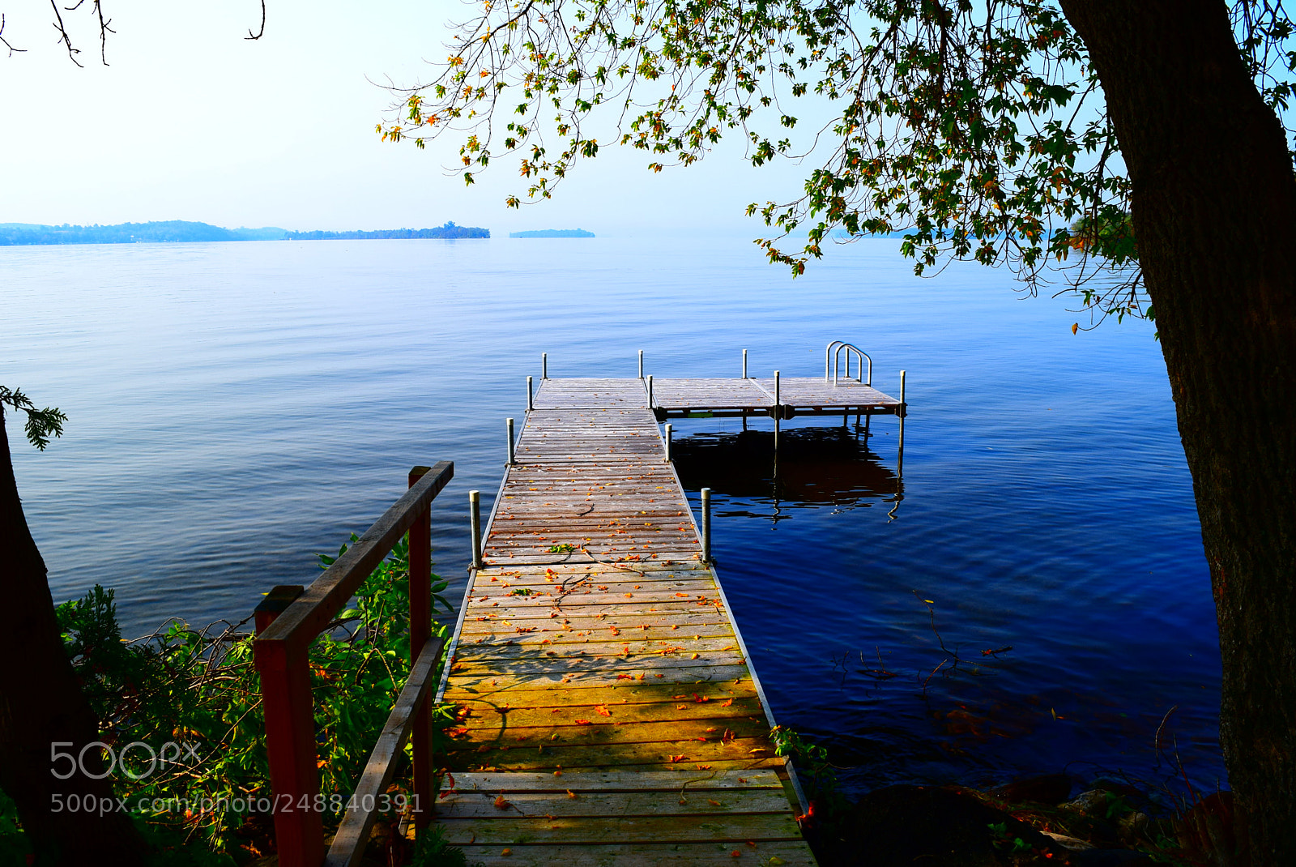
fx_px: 973
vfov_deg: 48.0
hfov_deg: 67.3
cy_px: 434
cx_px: 648
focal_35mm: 27
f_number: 9
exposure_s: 1/320
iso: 200
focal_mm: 18
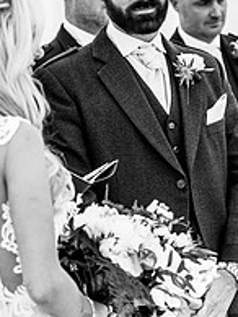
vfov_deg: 6.0
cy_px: 163
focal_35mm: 333
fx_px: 3056
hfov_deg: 4.5
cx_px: 134
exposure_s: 1/250
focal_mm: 150
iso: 640
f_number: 5.6
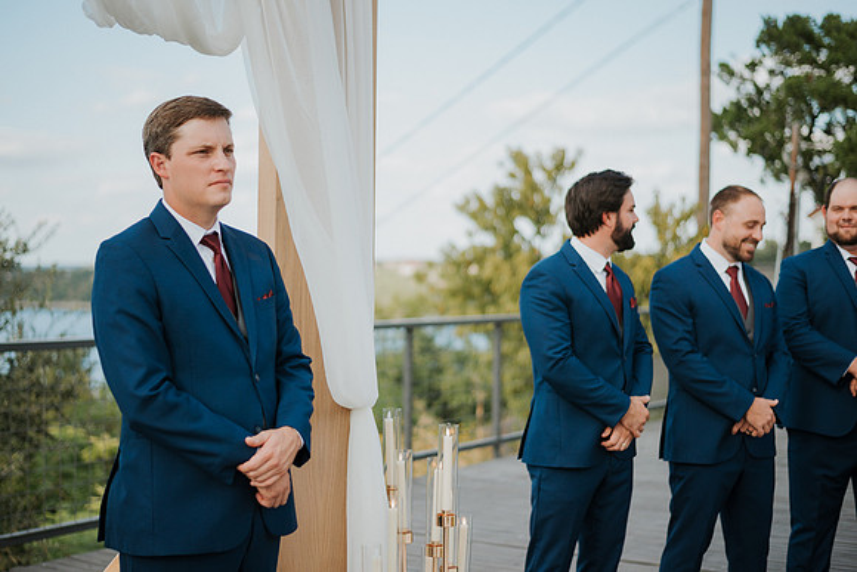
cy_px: 273
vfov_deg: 25.2
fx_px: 1279
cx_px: 408
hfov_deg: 37.0
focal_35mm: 54
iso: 200
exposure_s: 1/2000
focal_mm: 50
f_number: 1.8
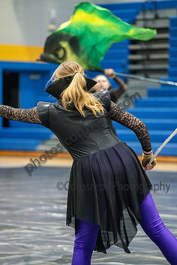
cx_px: 88
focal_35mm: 170
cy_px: 132
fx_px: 1254
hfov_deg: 8.1
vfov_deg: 12.1
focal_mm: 170
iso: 6400
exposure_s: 1/500
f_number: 4
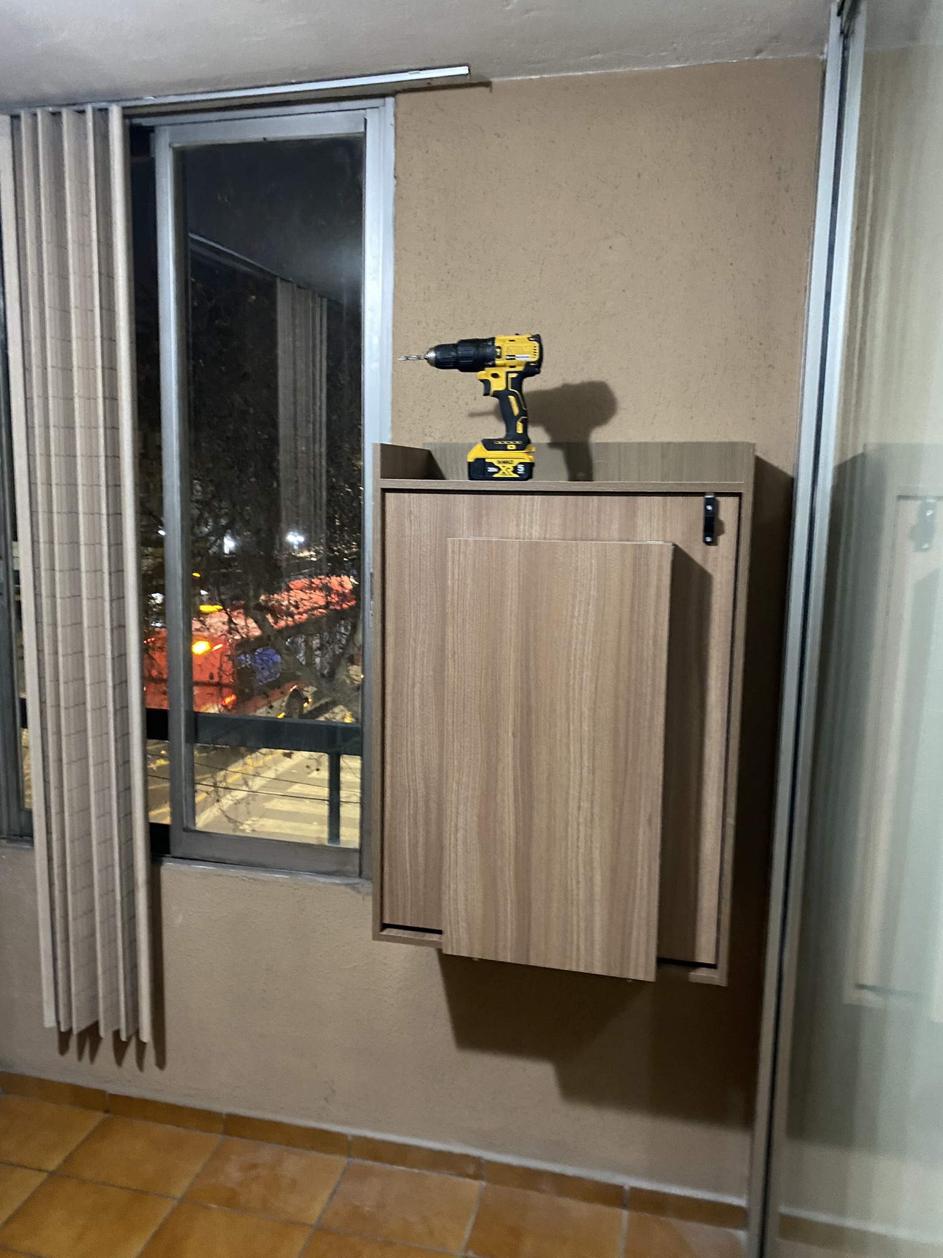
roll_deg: +0.3
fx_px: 944
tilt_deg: -7.8
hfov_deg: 53.1
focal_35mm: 26
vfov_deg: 67.3
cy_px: 629
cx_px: 472
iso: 800
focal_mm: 4.25
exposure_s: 1/25
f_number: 1.8
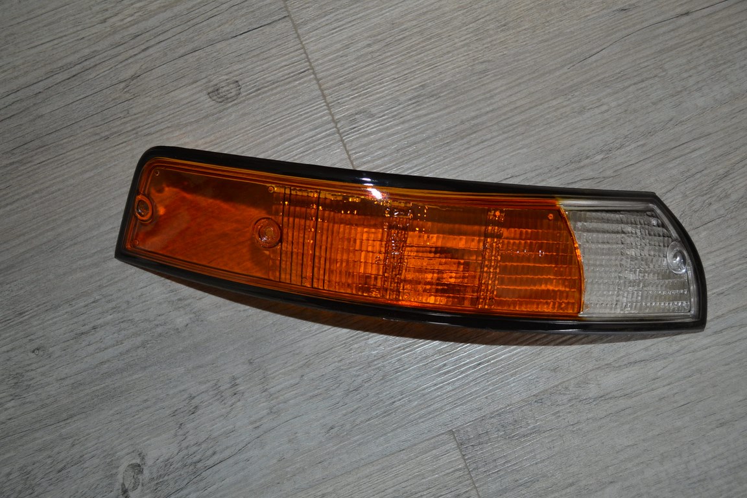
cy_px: 249
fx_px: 747
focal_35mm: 36
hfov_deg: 53.1
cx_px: 374
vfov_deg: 36.9
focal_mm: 24
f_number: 4
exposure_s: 1/60
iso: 450
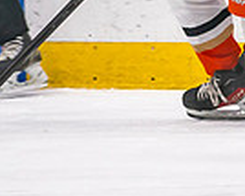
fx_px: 8934
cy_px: 55
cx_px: 226
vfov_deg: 1.3
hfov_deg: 1.6
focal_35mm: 1233
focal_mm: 190
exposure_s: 1/640
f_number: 2.8
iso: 640
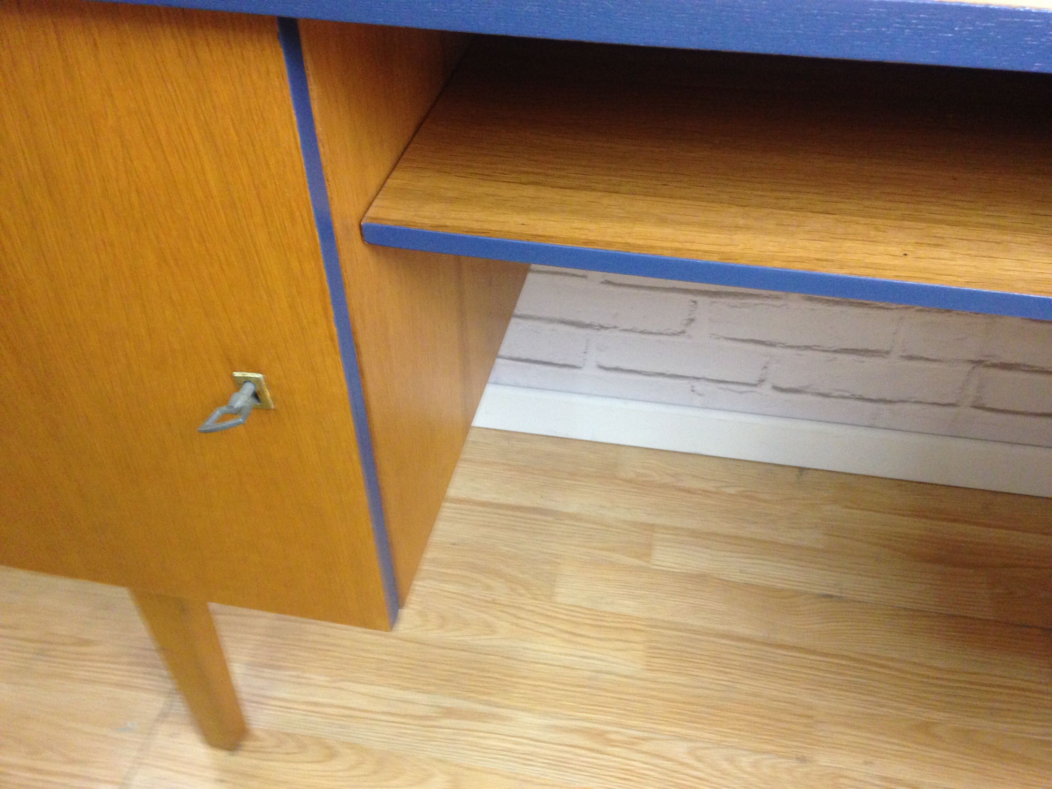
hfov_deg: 55.4
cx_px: 526
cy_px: 394
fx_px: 1003
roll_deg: +2.9
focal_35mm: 33
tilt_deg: -42.8
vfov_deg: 42.9
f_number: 2.4
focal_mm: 4.12
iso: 250
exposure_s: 1/20
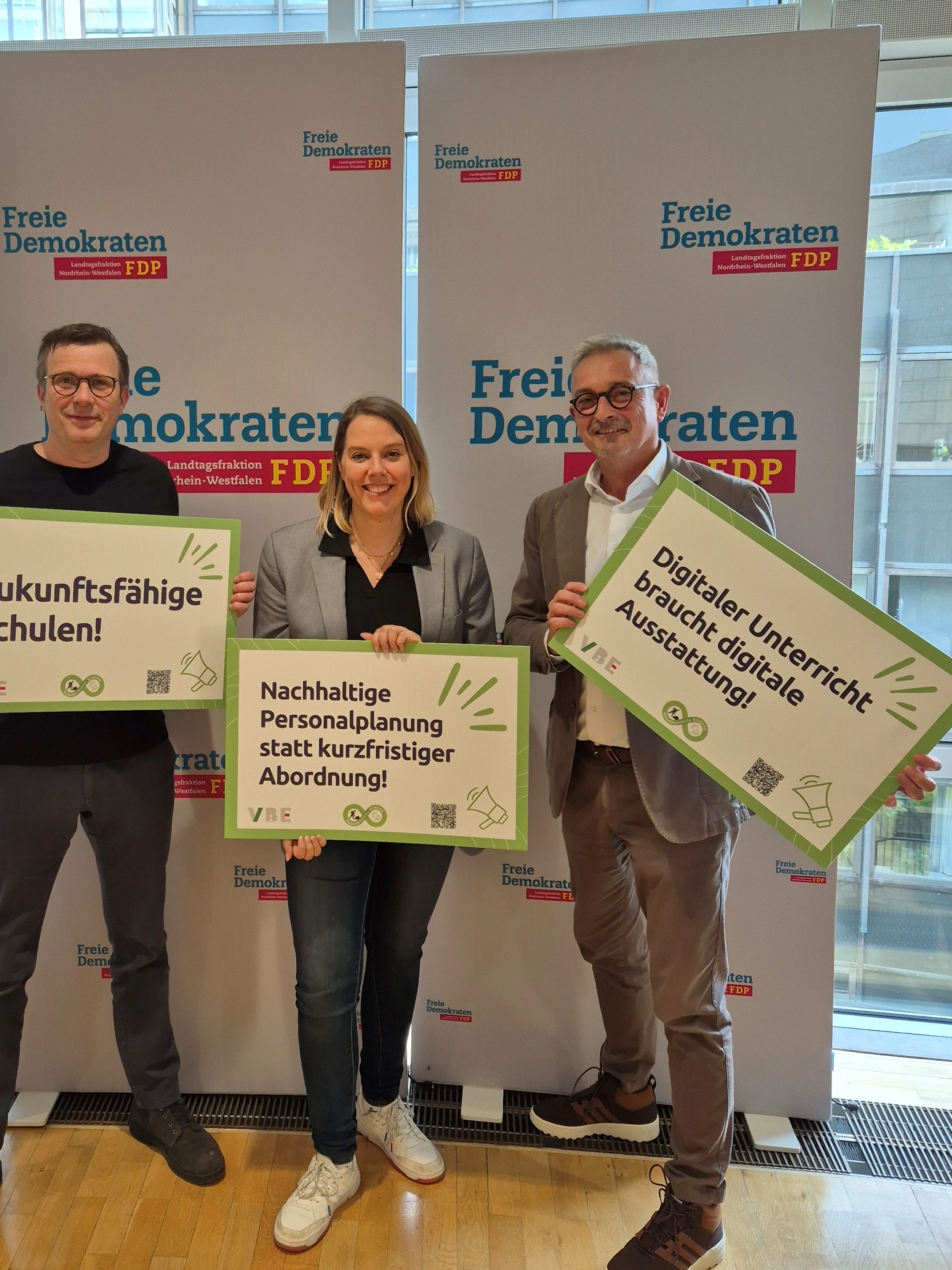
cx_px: 330
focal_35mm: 32
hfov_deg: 43.6
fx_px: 1173
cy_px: 565
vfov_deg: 56.7
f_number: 1.8
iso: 64
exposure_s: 1/180
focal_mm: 5.4
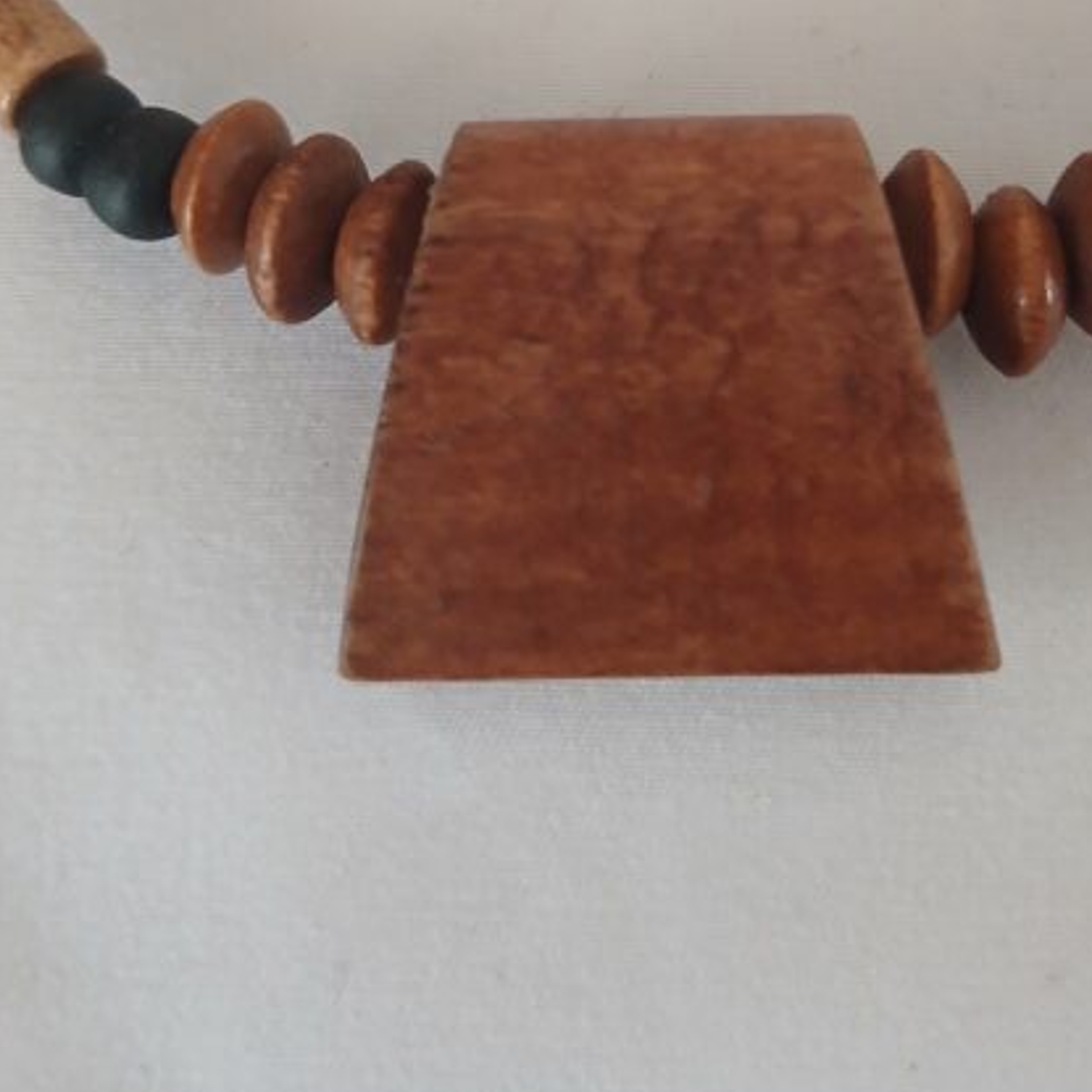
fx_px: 1642
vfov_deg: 35.2
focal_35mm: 46
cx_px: 676
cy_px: 163
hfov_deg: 36.6
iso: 250
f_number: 1.8
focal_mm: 3.98
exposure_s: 1/25
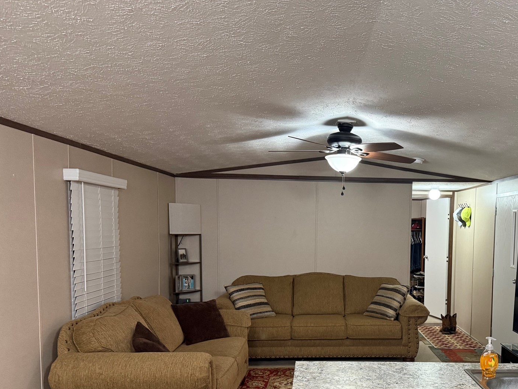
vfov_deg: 42.3
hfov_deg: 54.2
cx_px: 348
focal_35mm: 33
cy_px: 265
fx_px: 494
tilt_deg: -4.6
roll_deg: -0.7
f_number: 1.78
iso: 500
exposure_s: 1/60
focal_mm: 6.76
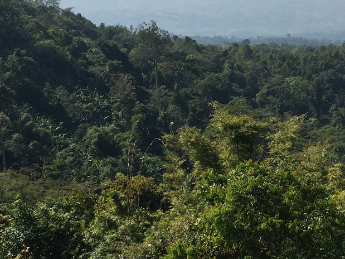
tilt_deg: -18.4
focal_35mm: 75
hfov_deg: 25.8
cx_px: 245
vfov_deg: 19.6
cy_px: 170
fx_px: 747
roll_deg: +0.2
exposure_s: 1/2326
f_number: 2.2
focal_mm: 4.15
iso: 32
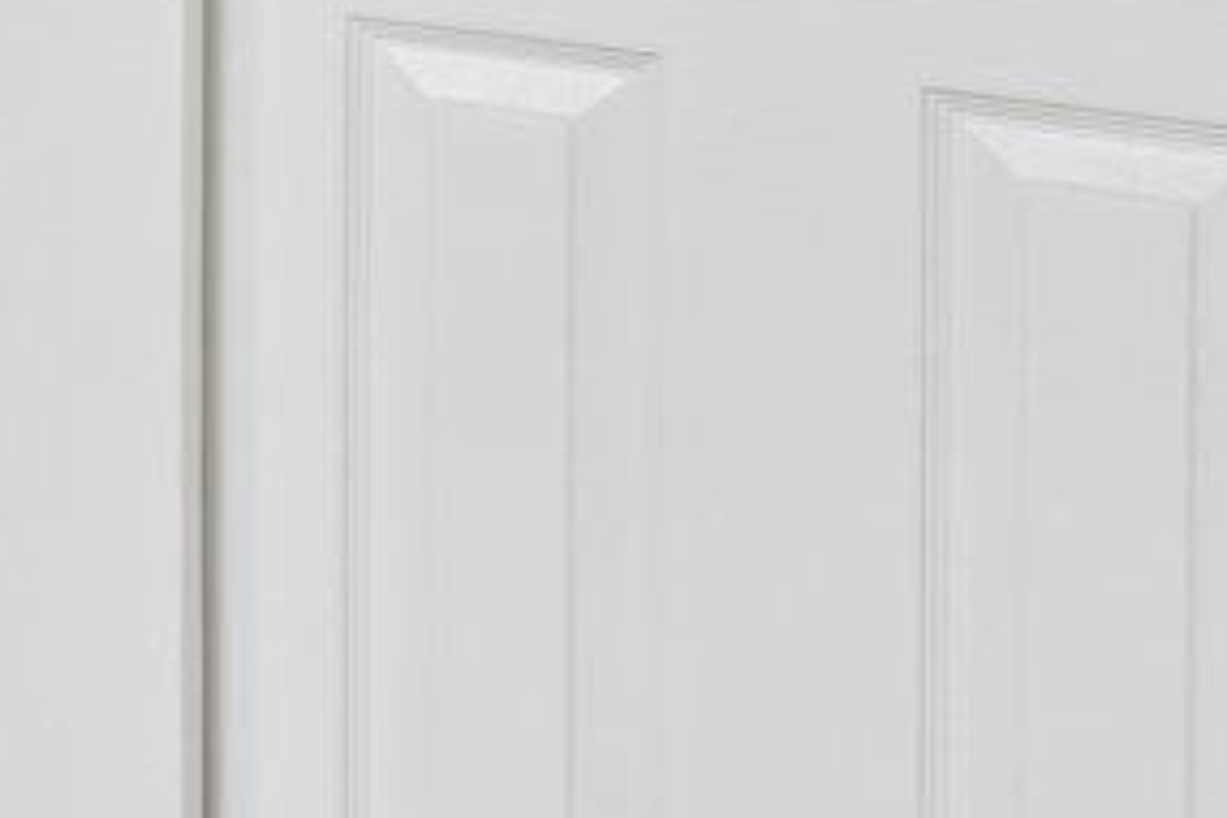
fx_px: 4042
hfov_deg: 12.2
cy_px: -708
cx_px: -2023
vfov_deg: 10.7
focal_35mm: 119
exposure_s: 1/30
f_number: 8
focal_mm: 16.5
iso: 200
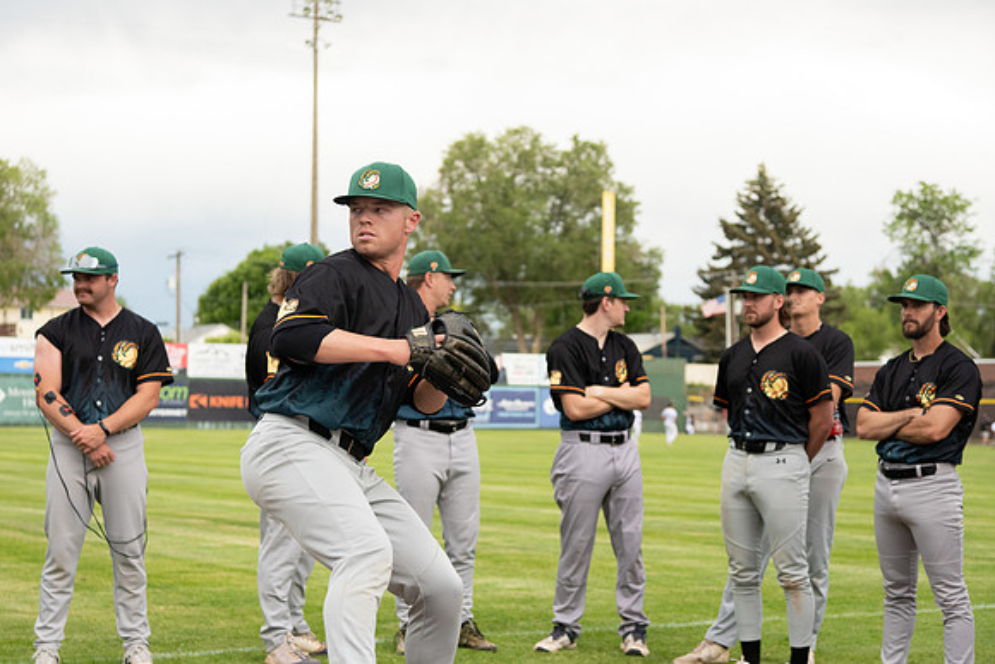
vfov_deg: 18.9
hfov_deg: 28.0
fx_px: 1993
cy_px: 328
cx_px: 481
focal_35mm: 72
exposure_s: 1/1000
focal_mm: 62
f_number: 4
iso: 800
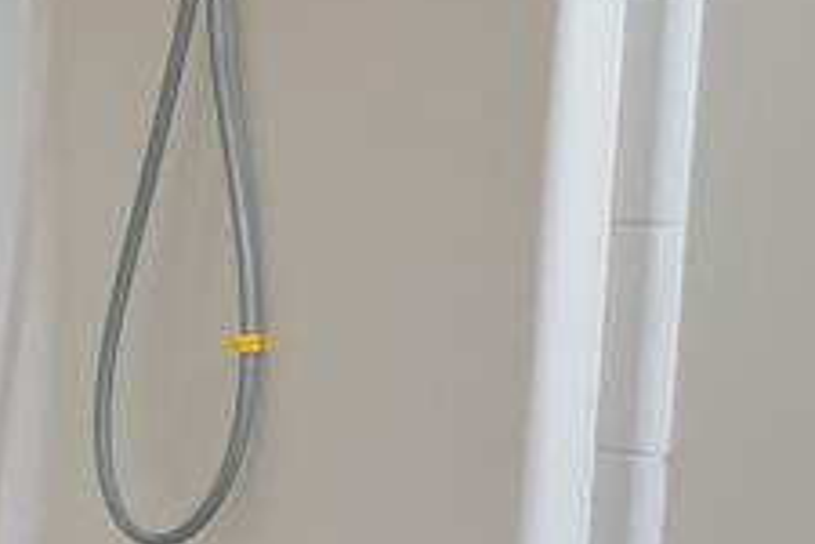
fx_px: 2467
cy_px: 459
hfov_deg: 16.7
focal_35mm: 109
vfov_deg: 12.5
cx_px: -475
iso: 800
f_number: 4
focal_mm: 24
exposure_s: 1/125
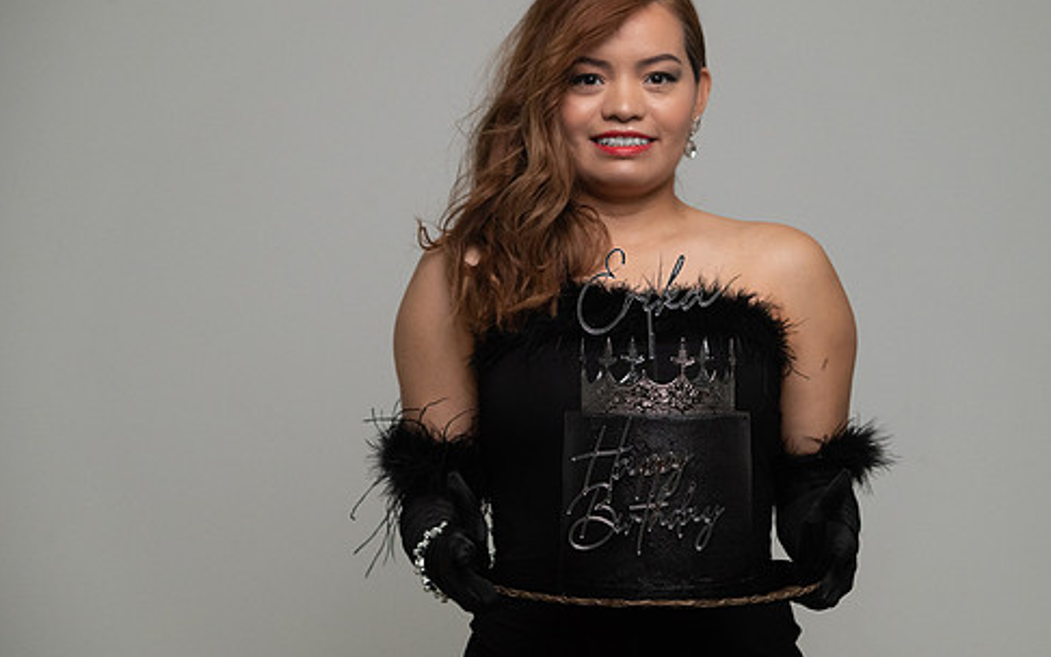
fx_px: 2091
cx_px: 625
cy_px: 336
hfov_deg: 28.2
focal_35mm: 73
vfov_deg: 17.9
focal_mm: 60
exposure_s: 1/500
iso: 3200
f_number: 5.6
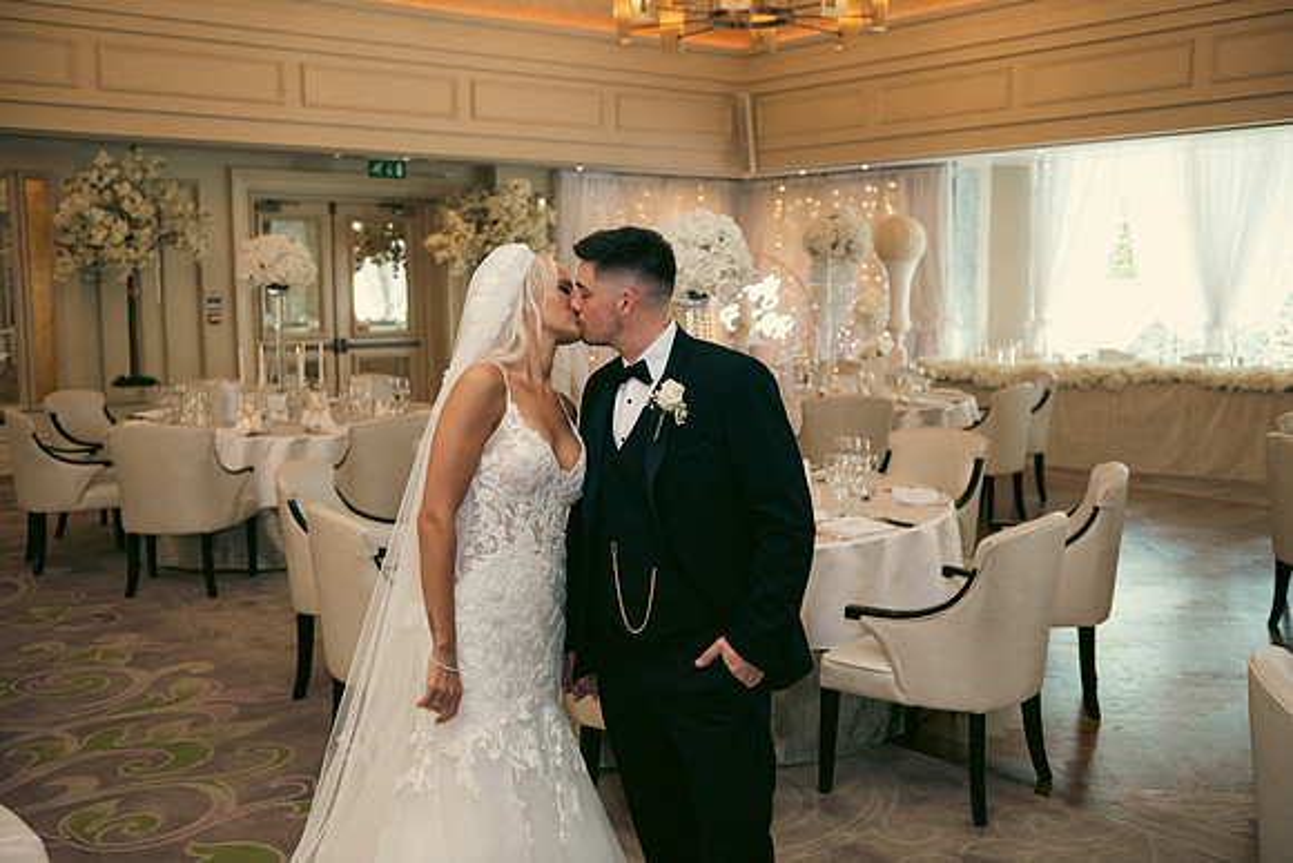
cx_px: 646
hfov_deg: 50.7
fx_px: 1365
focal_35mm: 38
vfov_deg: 35.1
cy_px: 432
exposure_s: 1/160
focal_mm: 38
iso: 640
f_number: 3.5
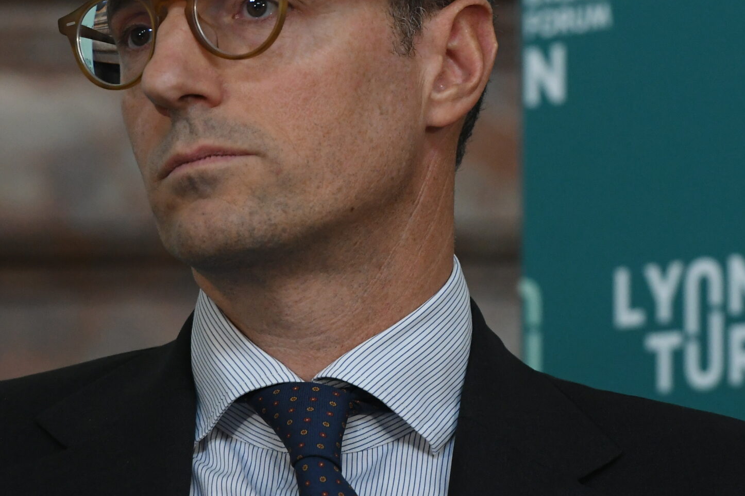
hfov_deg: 3.9
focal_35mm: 531
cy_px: 128
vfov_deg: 2.6
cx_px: 445
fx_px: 10988
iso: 2500
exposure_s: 1/160
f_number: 3.5
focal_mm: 200
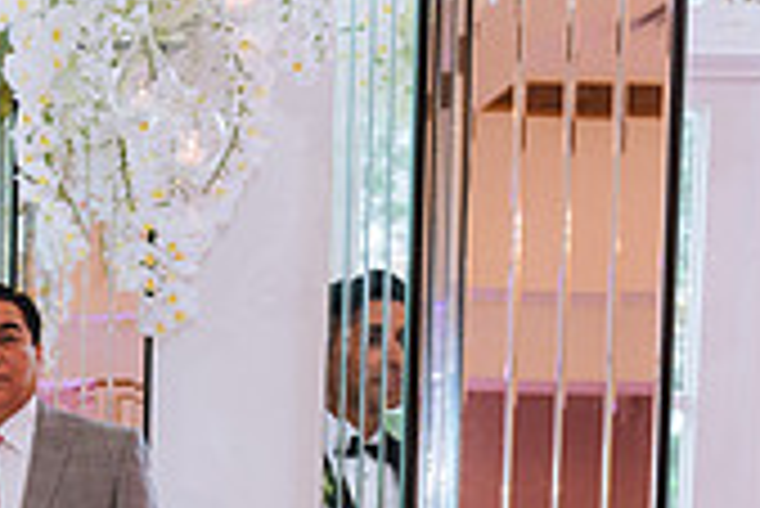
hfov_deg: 18.7
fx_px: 2028
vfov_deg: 13.5
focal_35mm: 96
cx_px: -391
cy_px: 740
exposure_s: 1/200
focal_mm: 28
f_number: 2.8
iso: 800
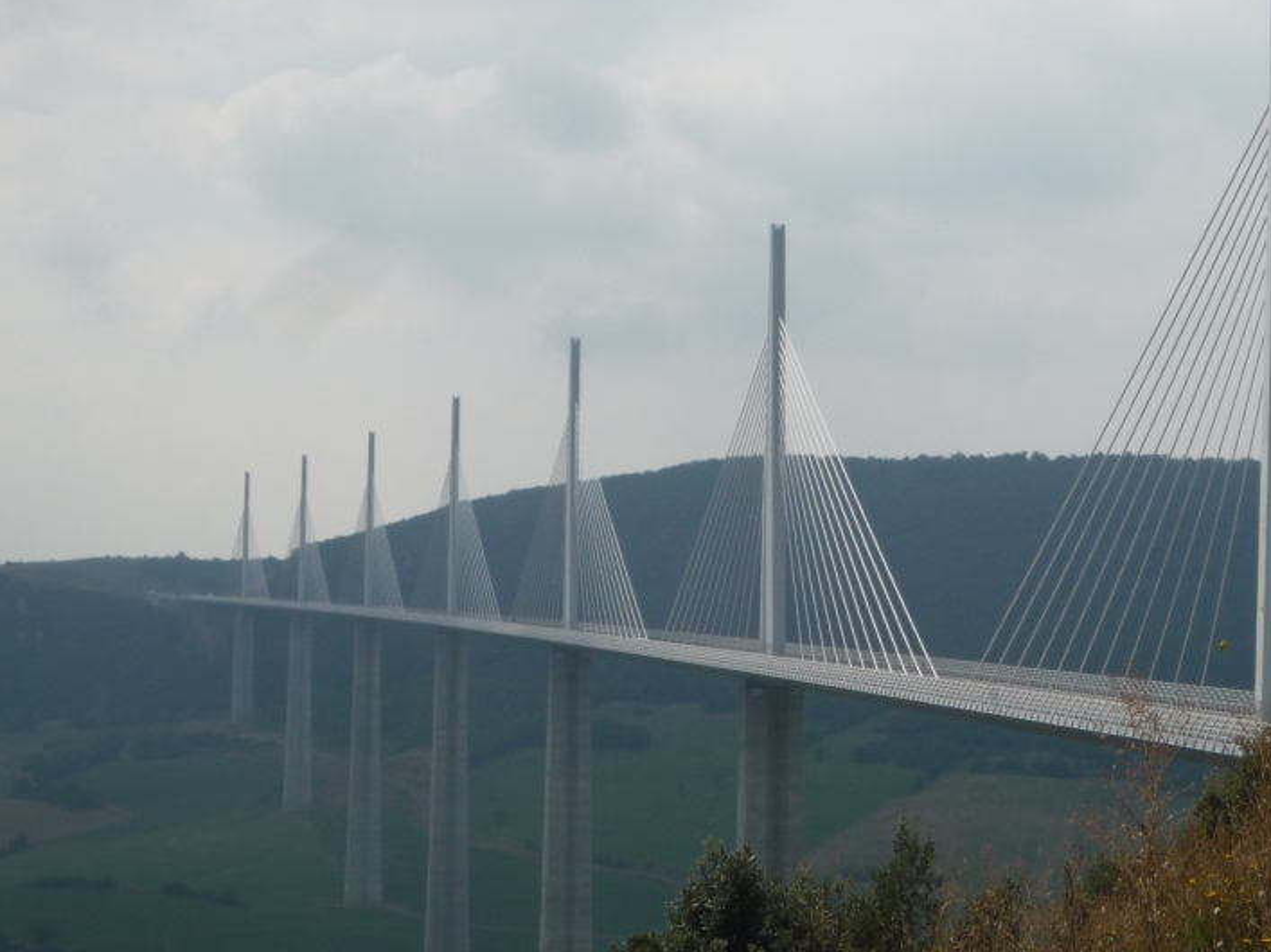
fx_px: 3671
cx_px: 877
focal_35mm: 100
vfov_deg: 14.8
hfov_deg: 19.6
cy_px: 392
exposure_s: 1/800
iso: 100
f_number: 6.3
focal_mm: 12.2
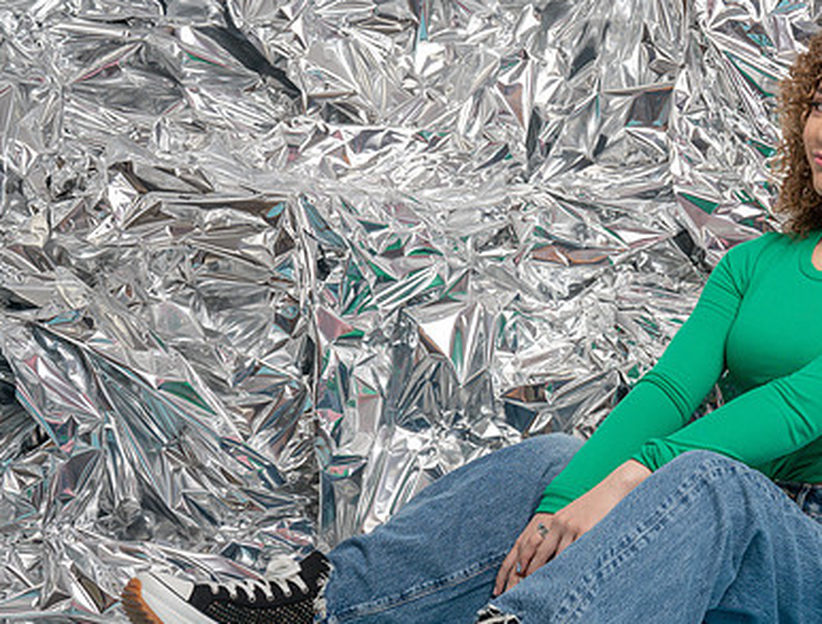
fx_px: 1717
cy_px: 402
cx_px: 682
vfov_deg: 20.5
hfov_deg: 26.3
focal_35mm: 72
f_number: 7.1
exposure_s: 1/250
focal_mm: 42
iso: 400
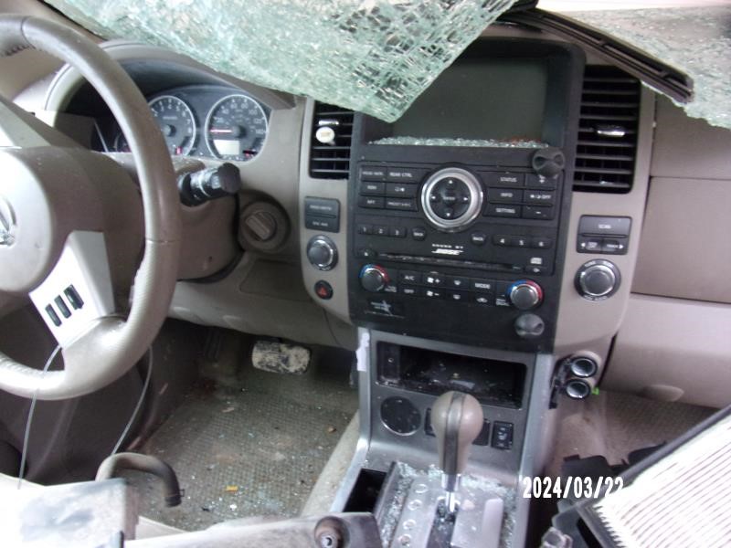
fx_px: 507
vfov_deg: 56.8
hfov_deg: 71.6
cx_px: 366
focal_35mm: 24
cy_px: 274
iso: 256
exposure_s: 1/17
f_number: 3.3
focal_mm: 4.3
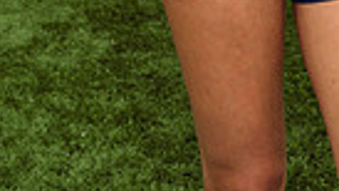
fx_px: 1078
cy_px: -350
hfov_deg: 17.7
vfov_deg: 8.6
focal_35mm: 120
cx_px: 267
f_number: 5.6
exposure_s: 1/250
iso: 100
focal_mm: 35
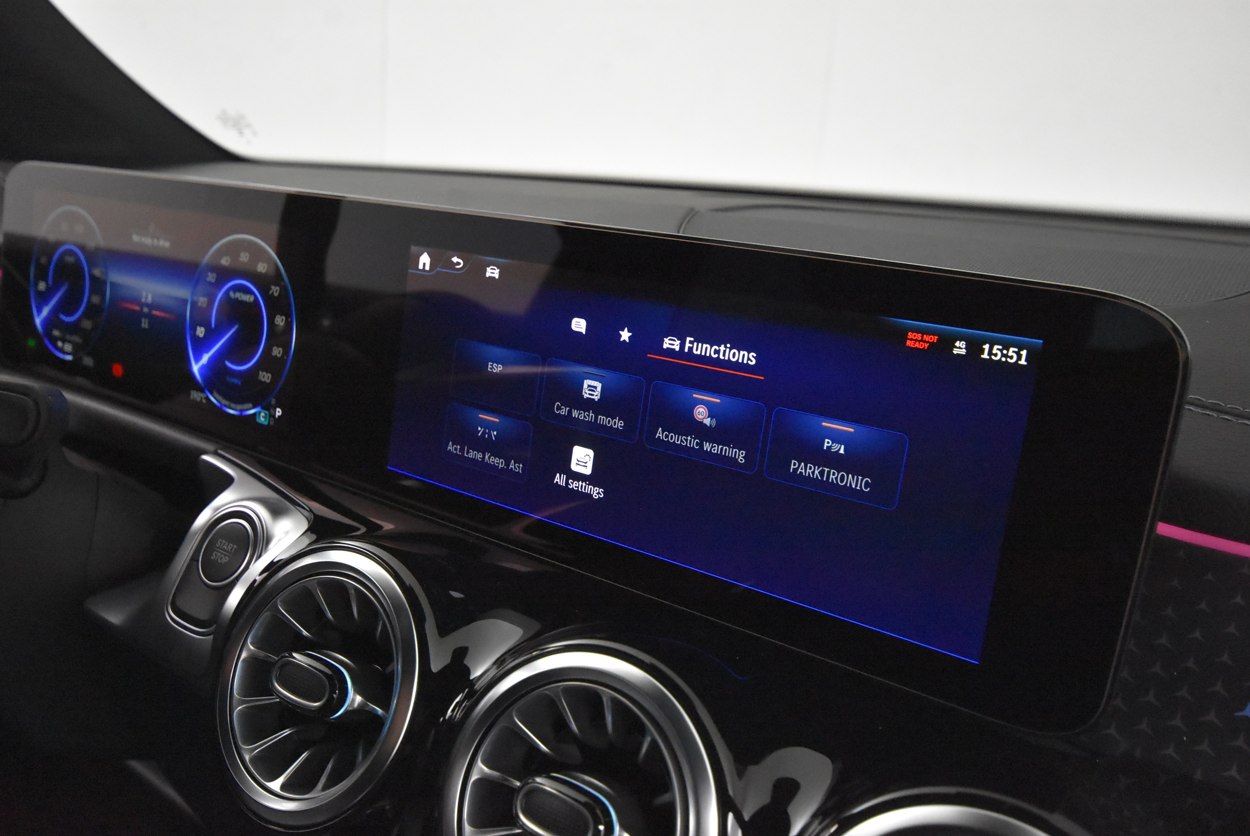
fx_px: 1042
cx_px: 625
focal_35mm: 30
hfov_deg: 61.9
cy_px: 418
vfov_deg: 43.7
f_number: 5.6
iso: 8000
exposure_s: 1/60
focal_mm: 20
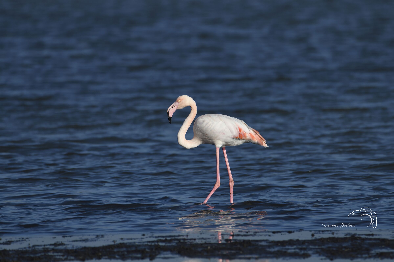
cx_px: 197
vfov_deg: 2.3
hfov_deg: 3.4
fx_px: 6566
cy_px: 131
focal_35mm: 600
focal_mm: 600
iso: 400
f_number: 8
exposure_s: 1/2500
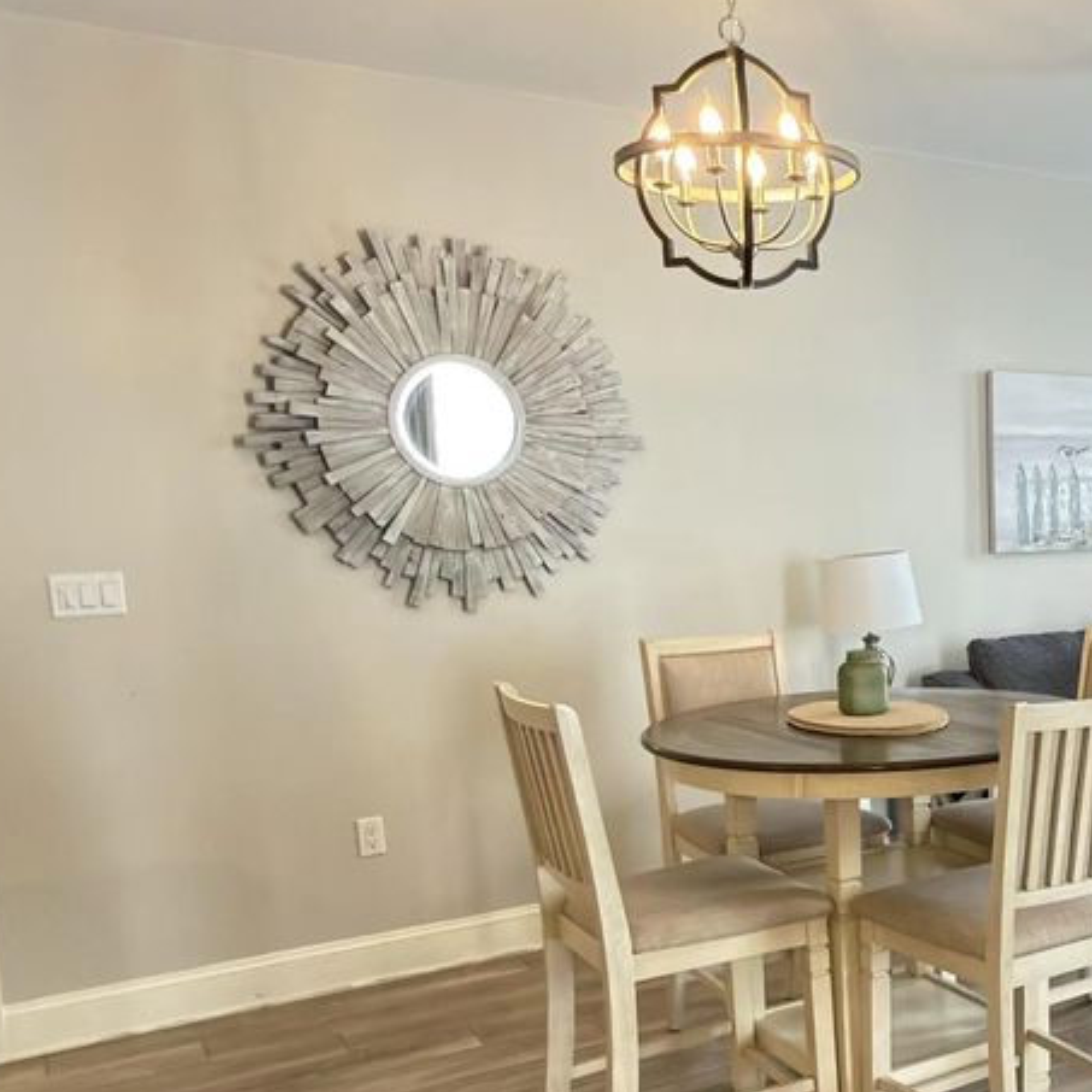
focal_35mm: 38
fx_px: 1356
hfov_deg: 39.6
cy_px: 682
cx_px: 1046
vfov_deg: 43.5
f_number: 2.2
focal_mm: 2.22
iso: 200
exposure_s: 1/30
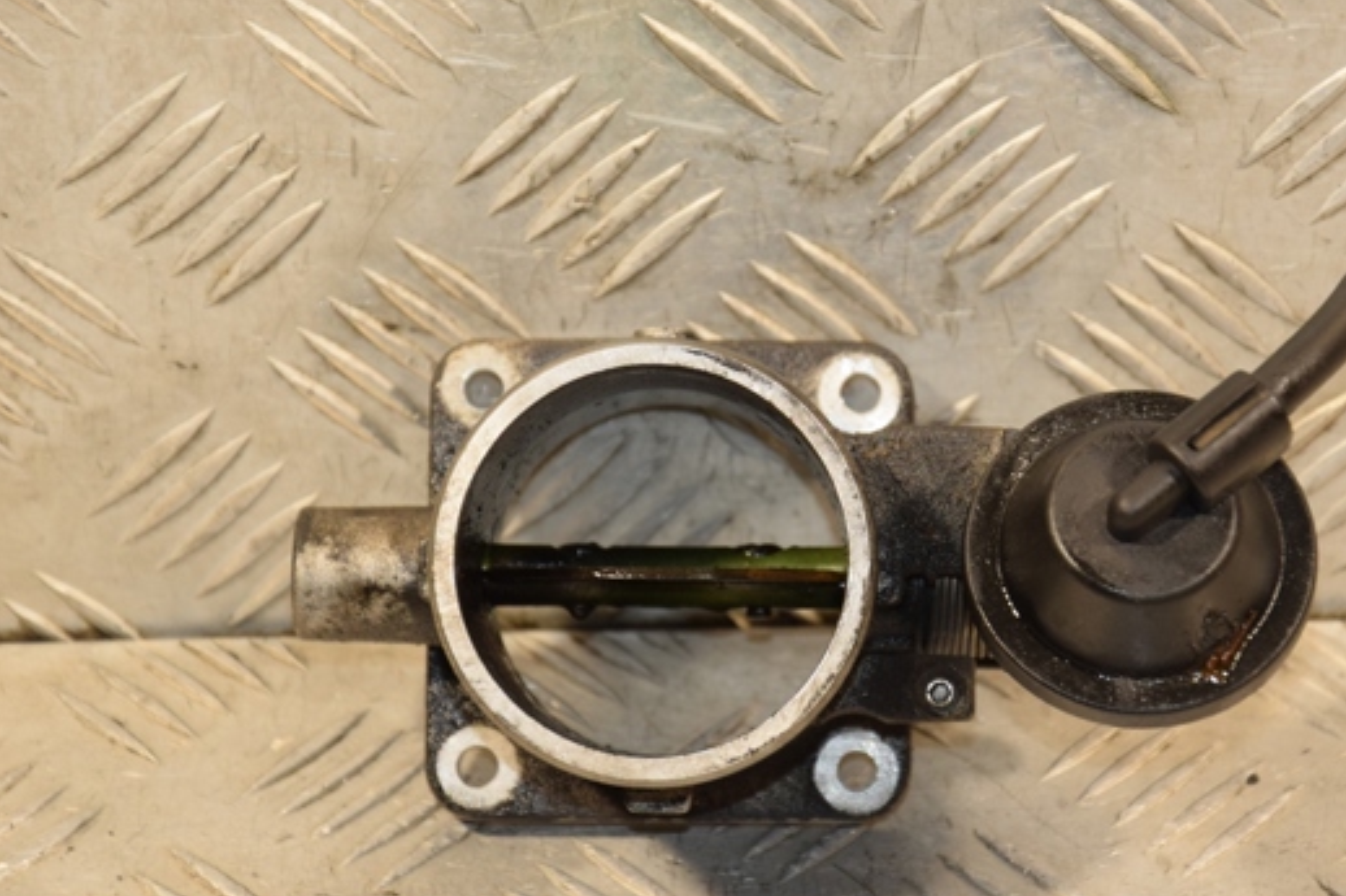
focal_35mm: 195
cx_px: 769
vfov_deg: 7.1
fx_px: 7274
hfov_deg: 10.6
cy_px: 408
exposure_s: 1/100
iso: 800
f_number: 5.6
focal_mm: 105
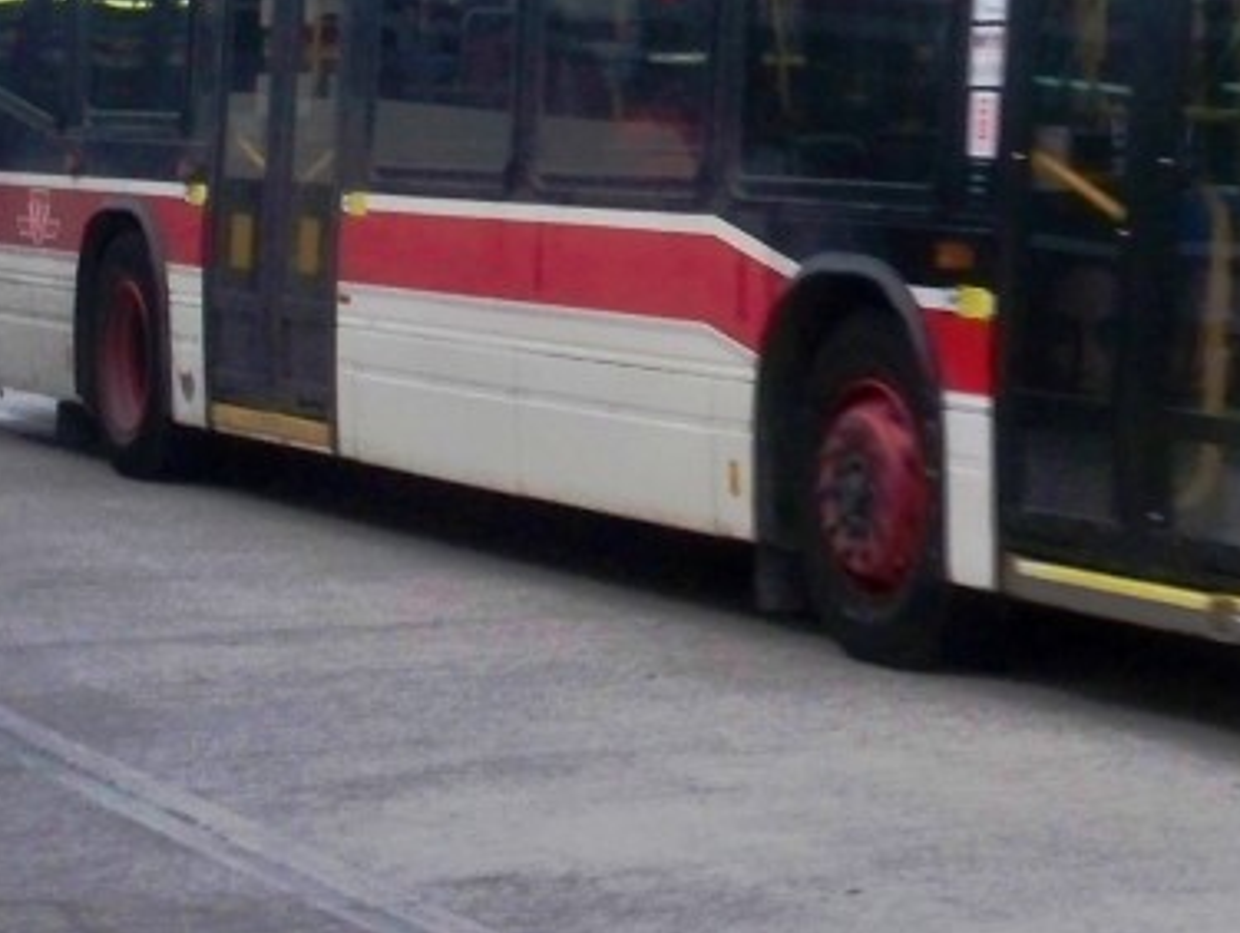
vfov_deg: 12.3
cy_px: 96
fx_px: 4303
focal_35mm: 120
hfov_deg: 16.1
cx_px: 1190
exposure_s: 1/60
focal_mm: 7.8
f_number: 3.5
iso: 500
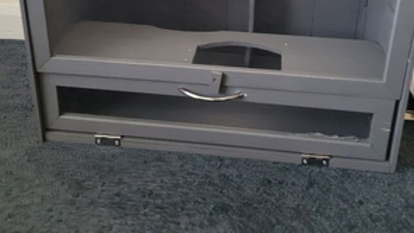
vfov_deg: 25.5
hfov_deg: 45.4
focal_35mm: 45
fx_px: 494
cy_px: 9
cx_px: 231
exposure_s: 1/50
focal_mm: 5.4
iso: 400
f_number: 1.8
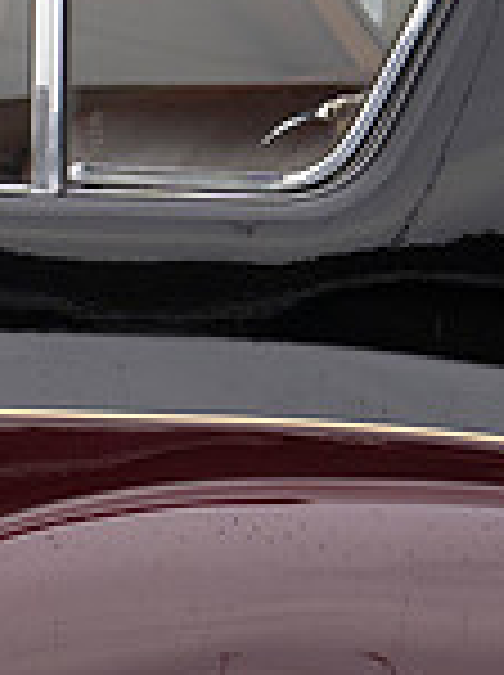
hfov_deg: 7.3
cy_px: 573
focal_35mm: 181
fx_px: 3524
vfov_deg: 10.9
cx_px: -994
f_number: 5.6
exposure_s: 1/400
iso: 200
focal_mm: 34
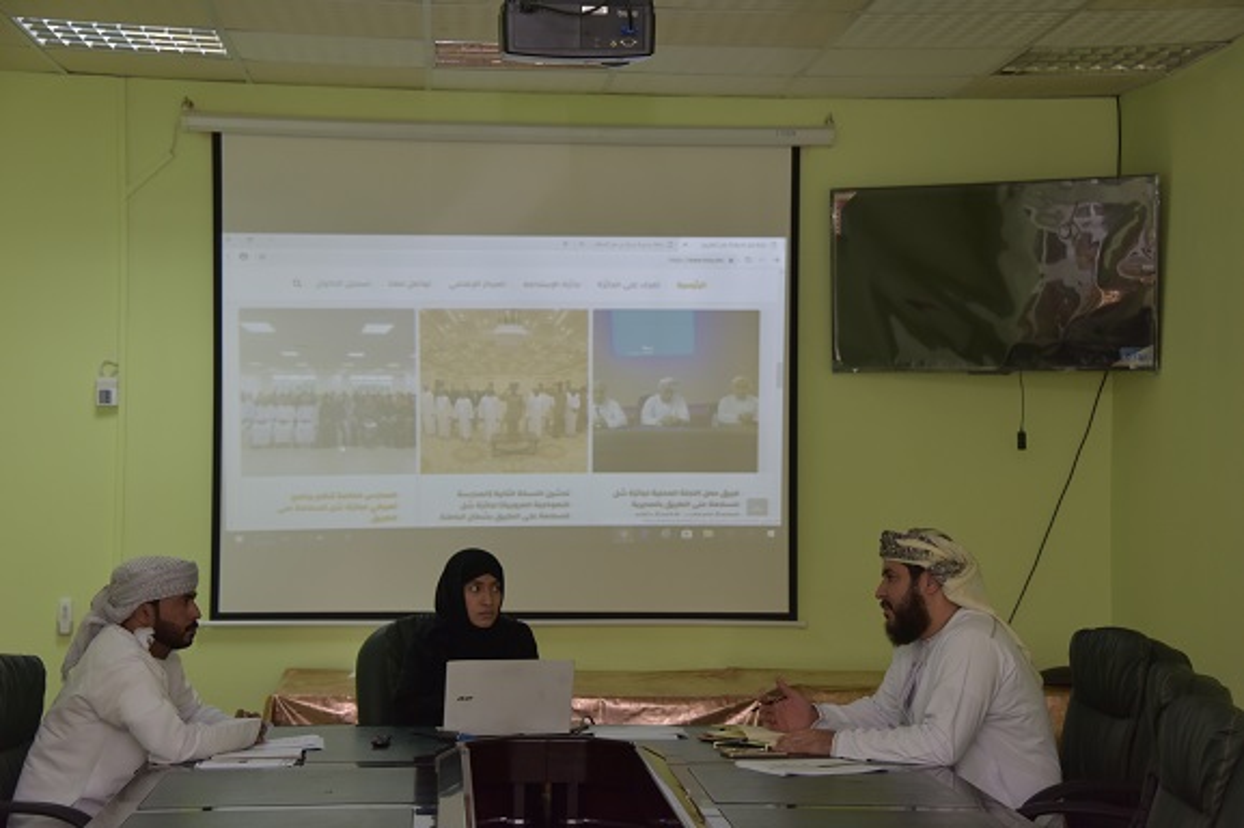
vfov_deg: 18.9
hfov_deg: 28.1
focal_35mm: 72
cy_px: 414
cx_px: 622
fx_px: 2486
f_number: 6.3
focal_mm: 72
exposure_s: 1/125
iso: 800
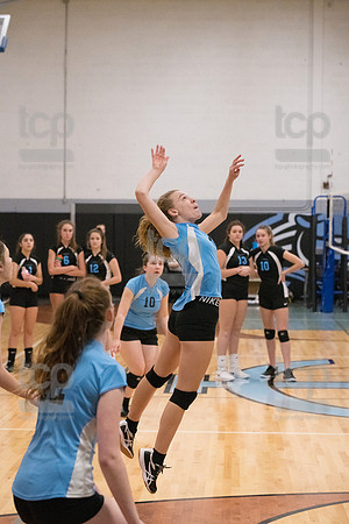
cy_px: 262
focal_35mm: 90
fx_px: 1309
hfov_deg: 15.2
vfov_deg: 22.6
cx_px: 174
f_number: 4.5
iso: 8000
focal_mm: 90
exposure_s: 1/800
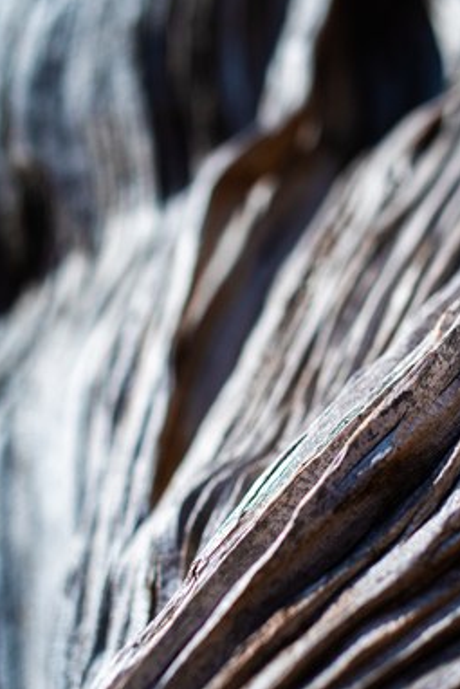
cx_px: 341
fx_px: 1053
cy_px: 352
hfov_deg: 24.4
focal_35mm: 55
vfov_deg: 36.2
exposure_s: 1/1600
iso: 200
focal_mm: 35
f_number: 3.2
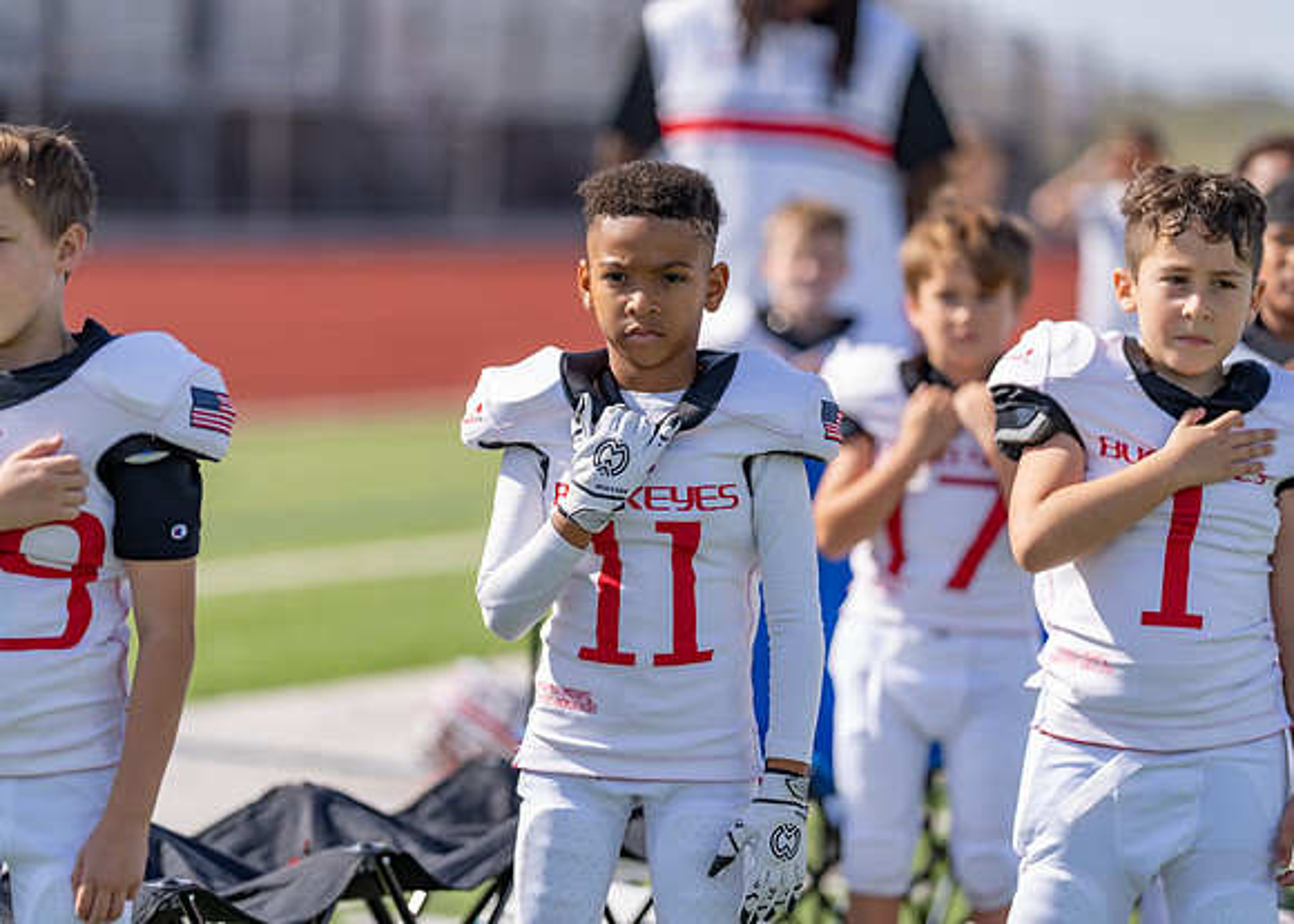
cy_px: 462
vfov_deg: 10.2
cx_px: 647
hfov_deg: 14.2
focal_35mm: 141
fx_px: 5197
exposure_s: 1/4000
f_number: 1.8
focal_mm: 135
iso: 100
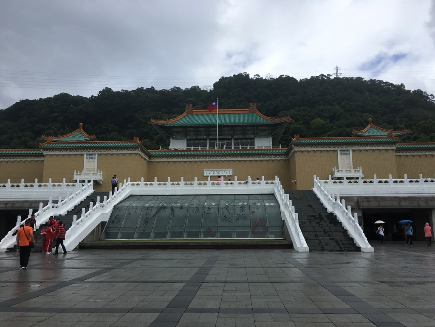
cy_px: 164
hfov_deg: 61.7
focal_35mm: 29
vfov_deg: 48.2
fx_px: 364
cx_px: 218
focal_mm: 4.15
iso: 25
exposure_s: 1/1876
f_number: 2.2
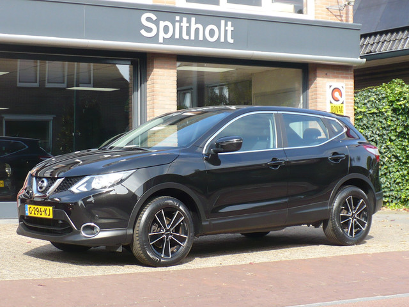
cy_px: 154
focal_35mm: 80
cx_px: 204
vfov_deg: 18.4
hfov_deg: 24.4
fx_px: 945
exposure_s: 1/320
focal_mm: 8.9
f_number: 3.1
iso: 100
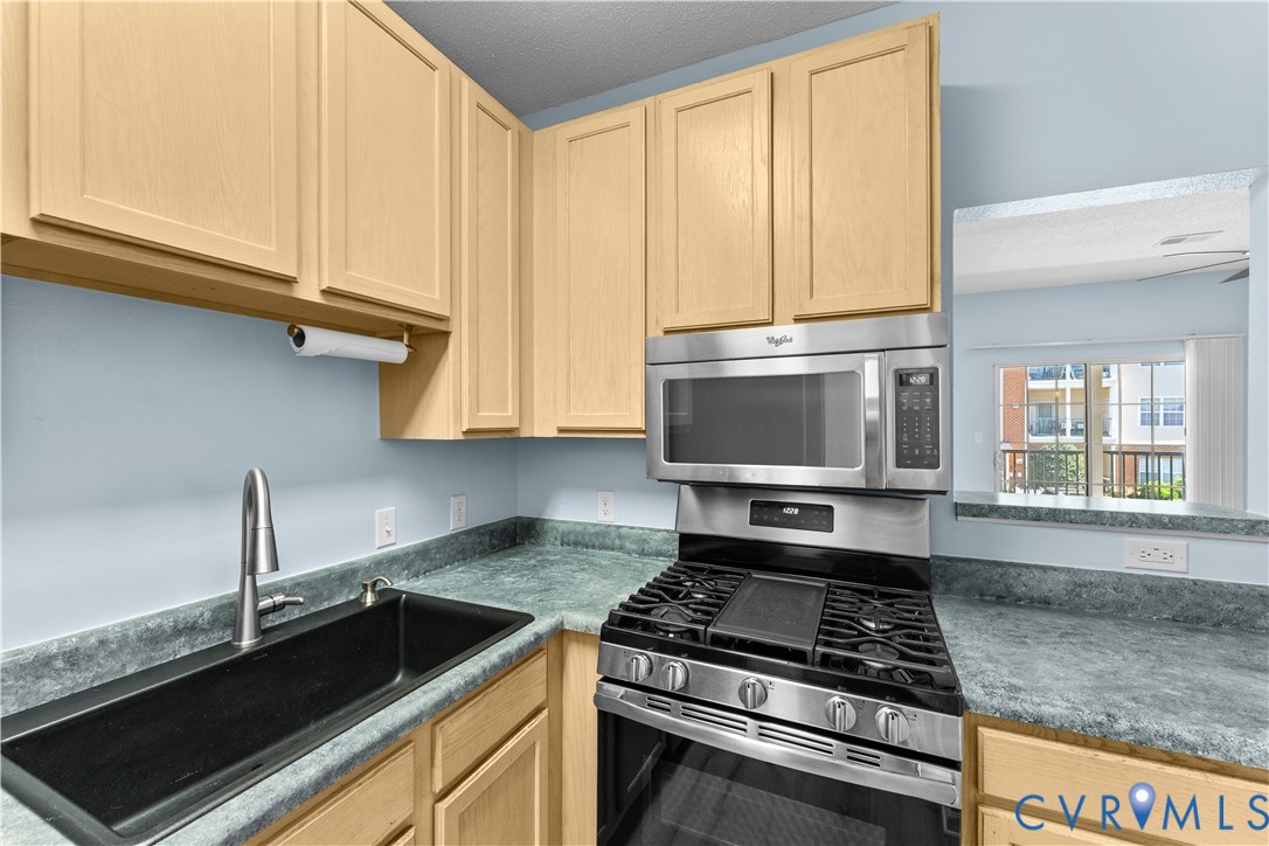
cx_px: 634
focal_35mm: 15
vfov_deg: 78.8
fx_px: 515
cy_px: 423
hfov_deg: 101.9
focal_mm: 14.6
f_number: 9
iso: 1250
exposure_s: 1/6
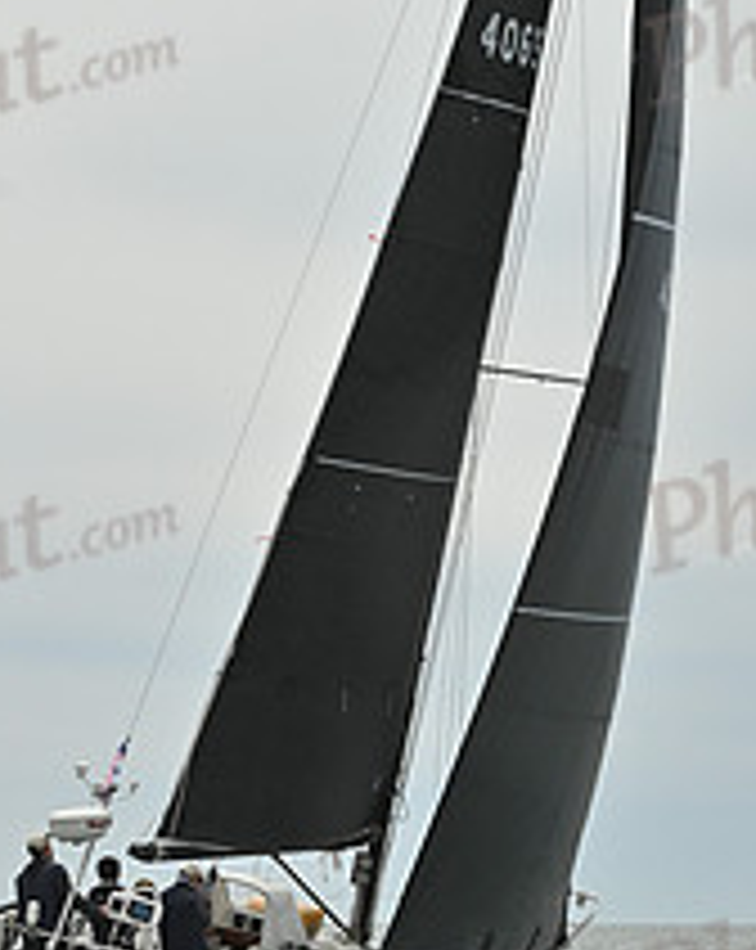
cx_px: 412
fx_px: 5077
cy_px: 288
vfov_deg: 10.7
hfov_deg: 8.5
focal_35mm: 181
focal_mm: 70
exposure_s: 1/2000
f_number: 9
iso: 320
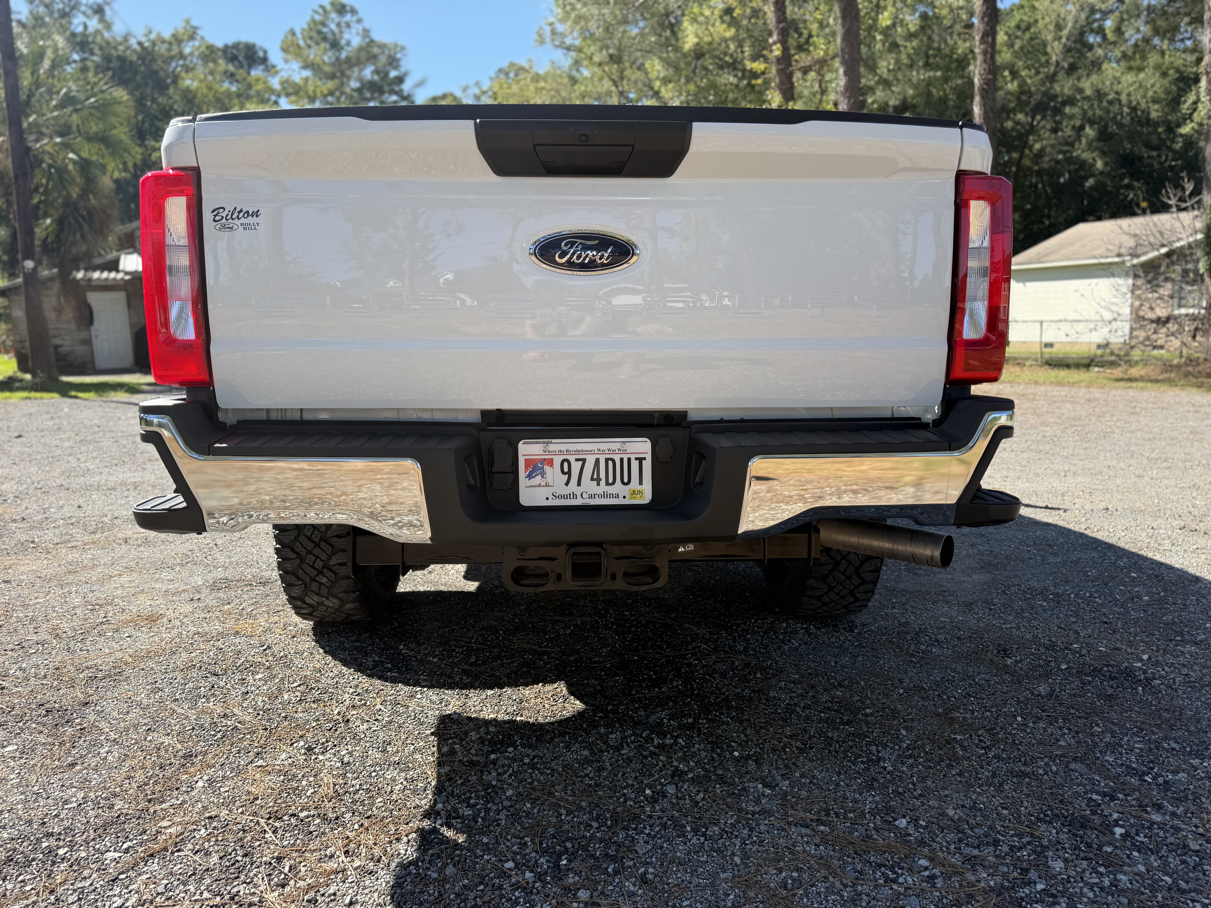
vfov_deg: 56.8
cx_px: 606
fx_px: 840
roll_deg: +1.6
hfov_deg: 71.6
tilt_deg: -8.0
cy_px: 454
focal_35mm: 24
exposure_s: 1/1464
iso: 80
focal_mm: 6.76
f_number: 1.78
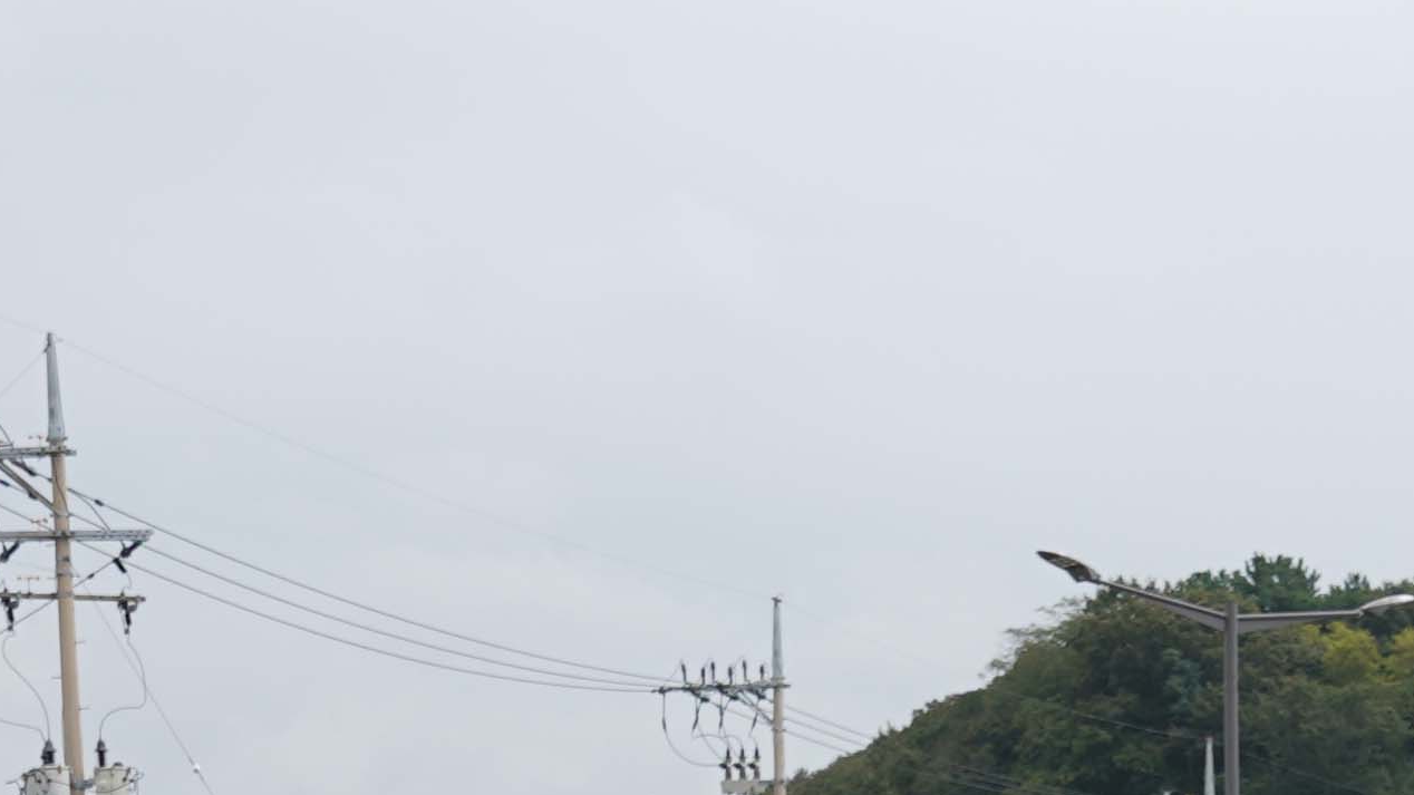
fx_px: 4461
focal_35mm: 119
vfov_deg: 9.7
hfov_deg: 17.4
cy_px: 1425
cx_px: 1582
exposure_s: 1/320
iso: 64
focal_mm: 24
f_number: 4
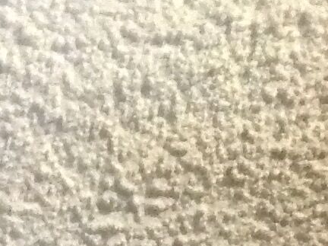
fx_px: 1988
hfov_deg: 8.2
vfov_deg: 6.7
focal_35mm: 210
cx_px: -607
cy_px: 573
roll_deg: -6.6
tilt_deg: -26.7
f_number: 2.4
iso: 500
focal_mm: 4.28
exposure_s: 1/17
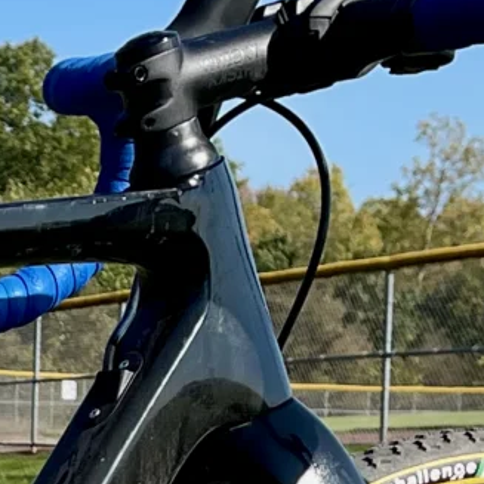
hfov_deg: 9.3
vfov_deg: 9.3
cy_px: 1032
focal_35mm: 173
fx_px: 2737
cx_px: -568
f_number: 1.6
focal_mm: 5.1
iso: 32
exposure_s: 1/2083
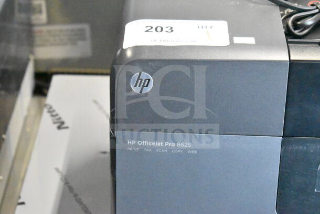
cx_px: 160
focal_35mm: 82
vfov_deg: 16.6
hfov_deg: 24.6
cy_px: 107
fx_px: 733
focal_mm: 55
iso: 25600
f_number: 5.6
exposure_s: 1/80
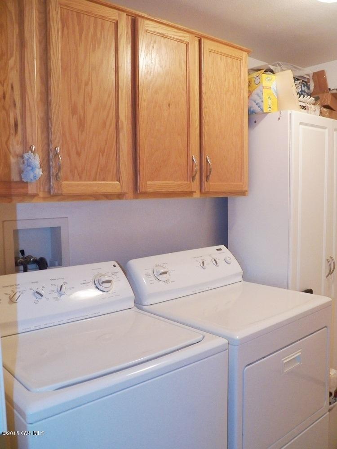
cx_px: 168
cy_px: 224
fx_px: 402
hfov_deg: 45.4
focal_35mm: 31
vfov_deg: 58.4
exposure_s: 1/30
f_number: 2.8
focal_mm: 5.5
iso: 400
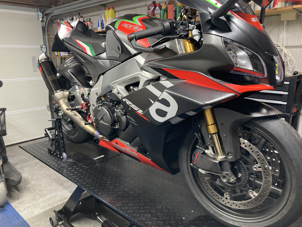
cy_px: 114
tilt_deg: -11.9
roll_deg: -0.4
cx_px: 151
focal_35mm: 28
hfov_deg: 63.4
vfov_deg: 49.7
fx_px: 244
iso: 200
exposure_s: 1/50
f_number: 1.8
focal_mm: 3.99
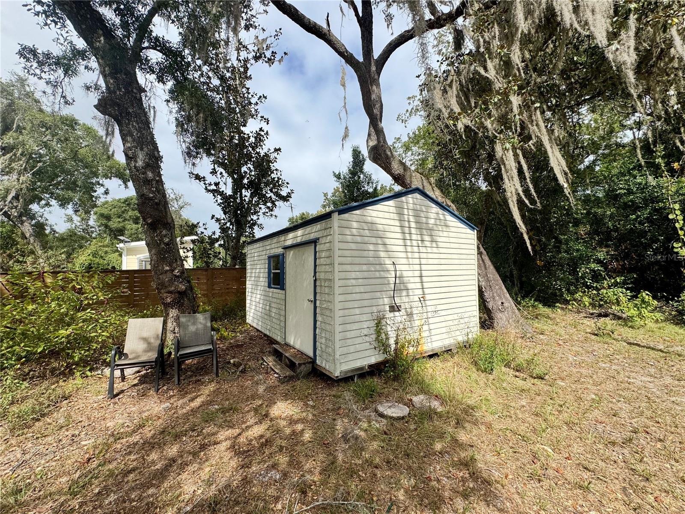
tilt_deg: +2.1
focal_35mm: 14
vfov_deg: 85.7
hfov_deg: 102.1
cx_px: 342
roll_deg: +0.6
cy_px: 257
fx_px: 277
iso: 50
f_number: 2.2
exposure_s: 1/2494
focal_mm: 2.22
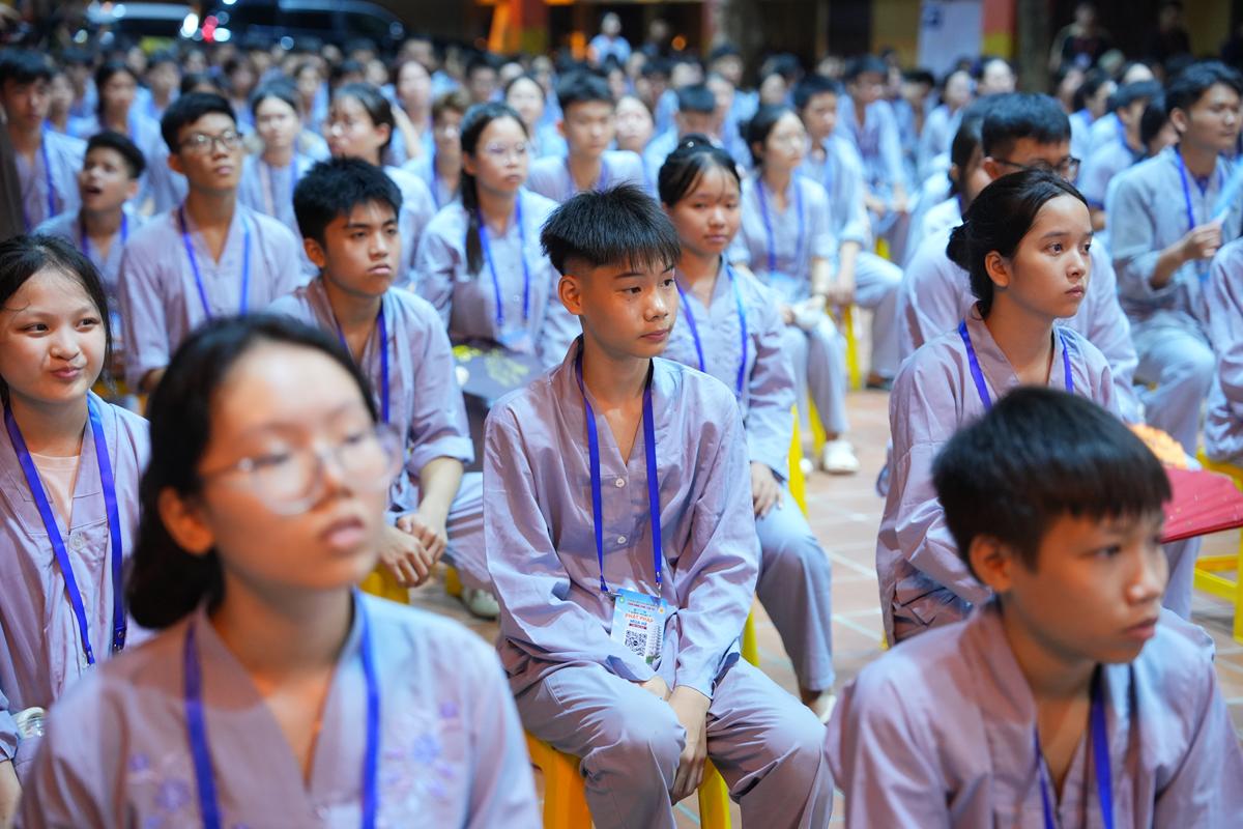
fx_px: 2244
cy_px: 414
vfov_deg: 20.9
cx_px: 622
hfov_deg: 31.0
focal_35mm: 65
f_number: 2.8
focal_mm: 65
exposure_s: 1/125
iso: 3200
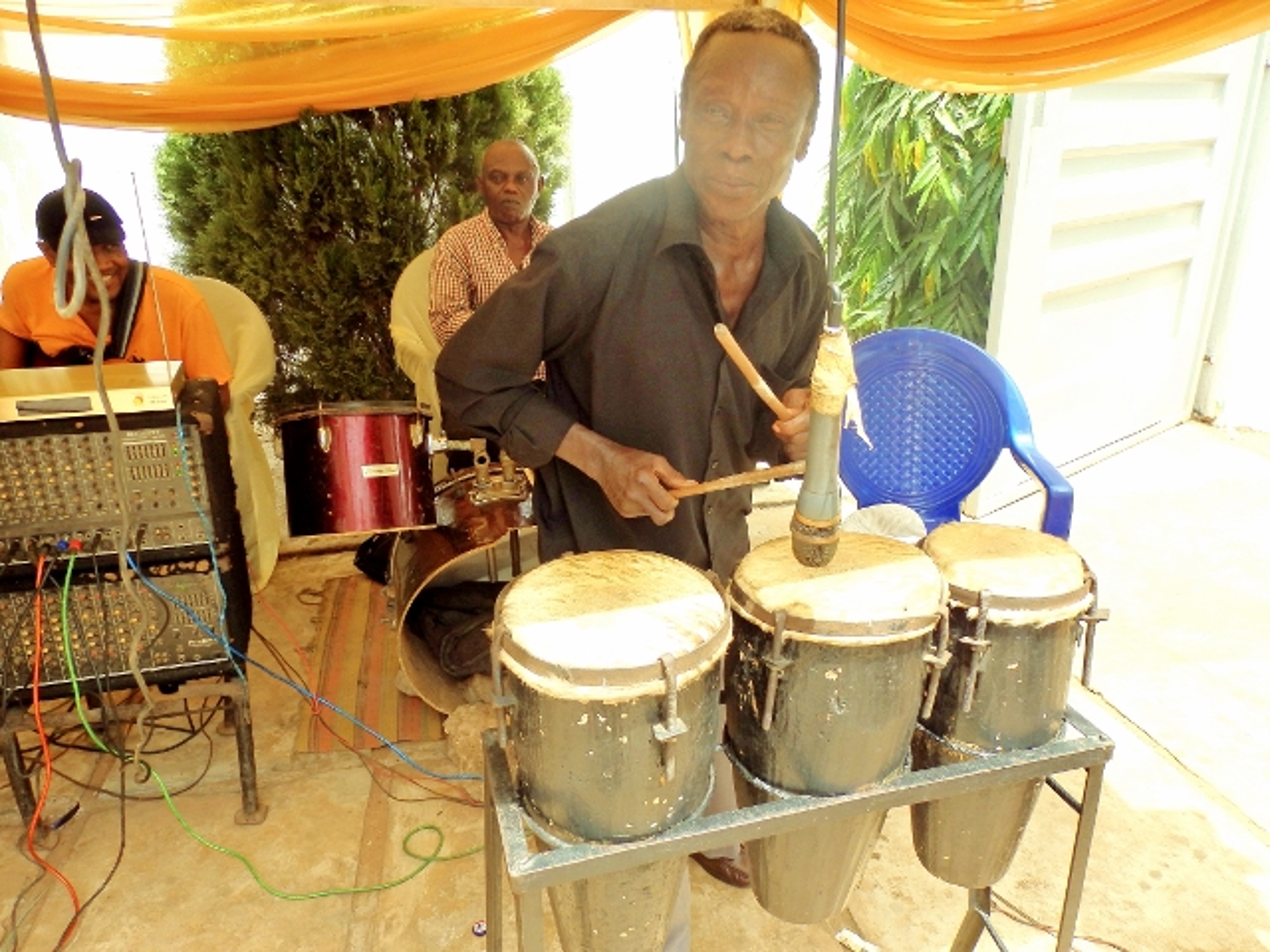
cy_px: 476
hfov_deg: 69.4
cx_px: 635
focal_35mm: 25
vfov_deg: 54.9
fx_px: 917
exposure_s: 1/500
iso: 100
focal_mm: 4.5
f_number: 3
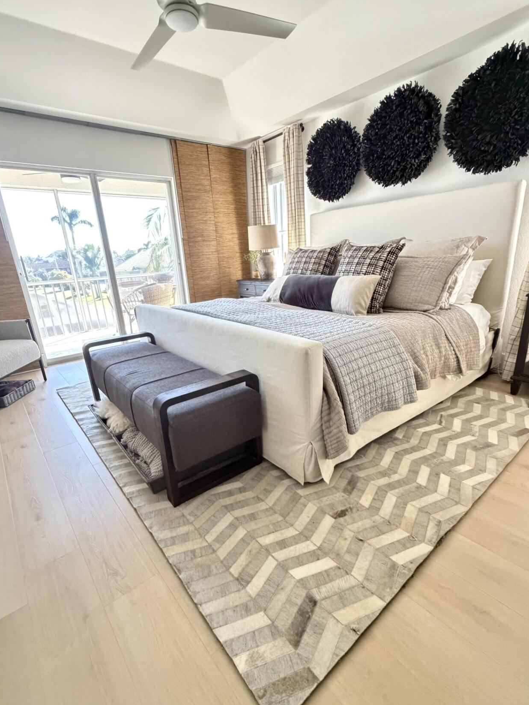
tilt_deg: -18.8
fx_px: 346
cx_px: 269
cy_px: 370
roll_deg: +2.9
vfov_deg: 91.0
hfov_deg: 74.7
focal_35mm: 17
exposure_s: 1/52
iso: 1250
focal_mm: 2.22
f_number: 2.2
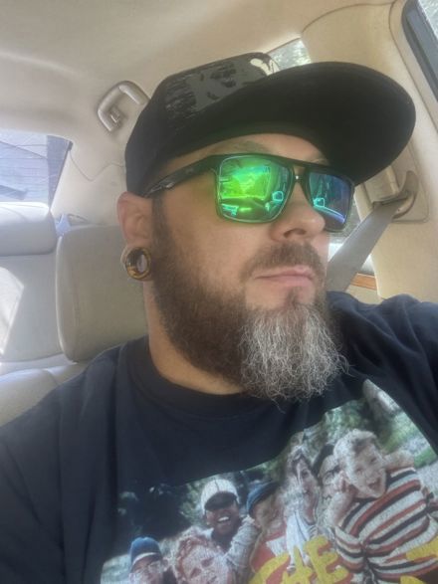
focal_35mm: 30
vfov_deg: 60.0
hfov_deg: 46.8
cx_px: 219
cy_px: 292
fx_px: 506
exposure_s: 1/88
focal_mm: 2.69
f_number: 1.9
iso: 80
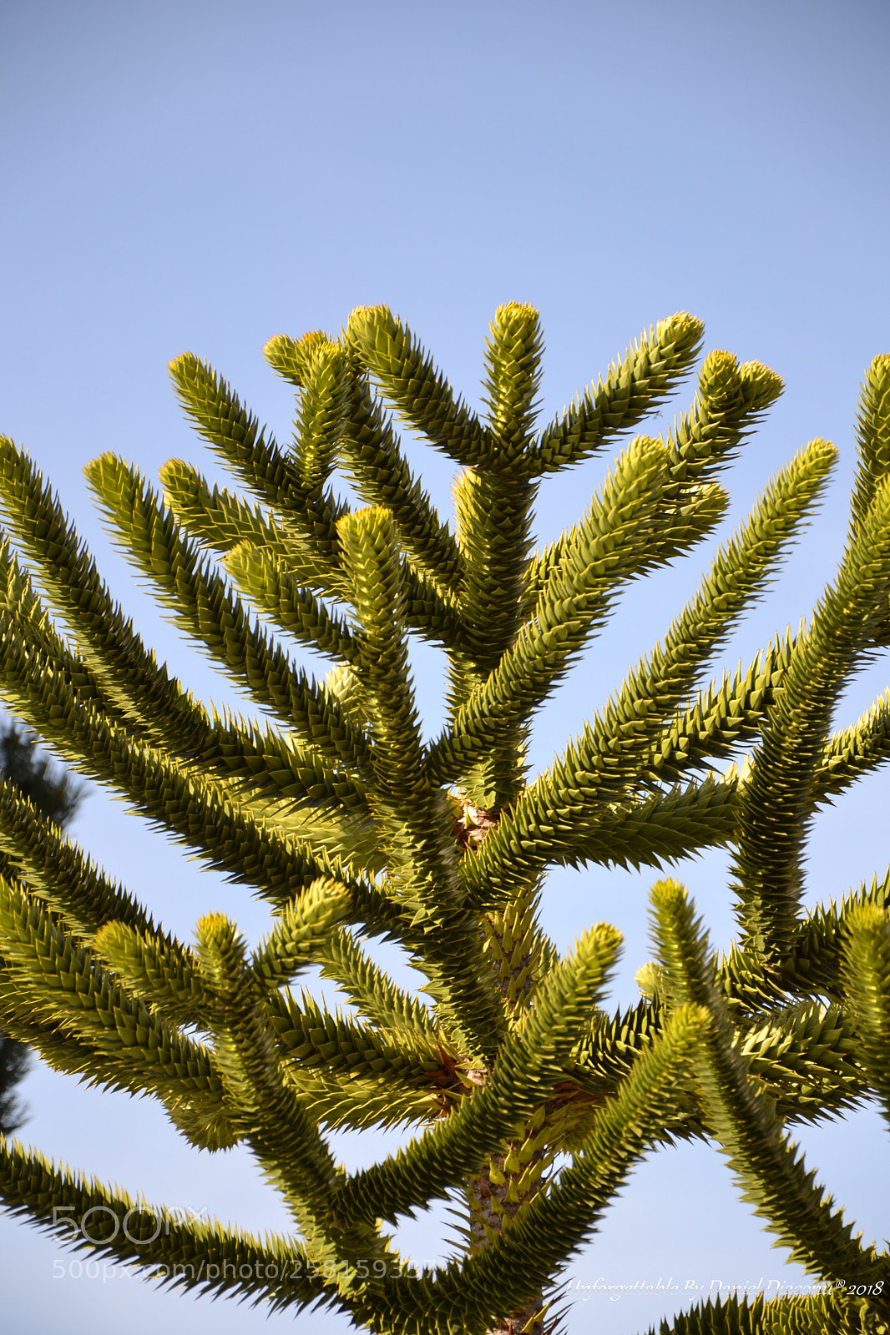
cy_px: 668
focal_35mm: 158
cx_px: 445
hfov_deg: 8.7
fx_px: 5843
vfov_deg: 13.0
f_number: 6.3
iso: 100
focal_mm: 105
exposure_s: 1/160
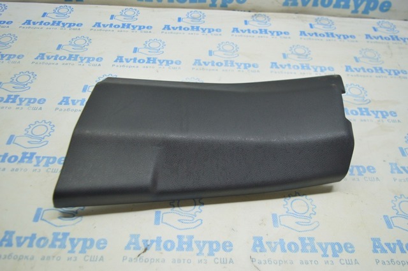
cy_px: 136
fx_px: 357
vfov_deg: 41.6
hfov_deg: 59.6
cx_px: 204
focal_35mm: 32
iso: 400
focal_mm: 21
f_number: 3.8
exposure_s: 1/40
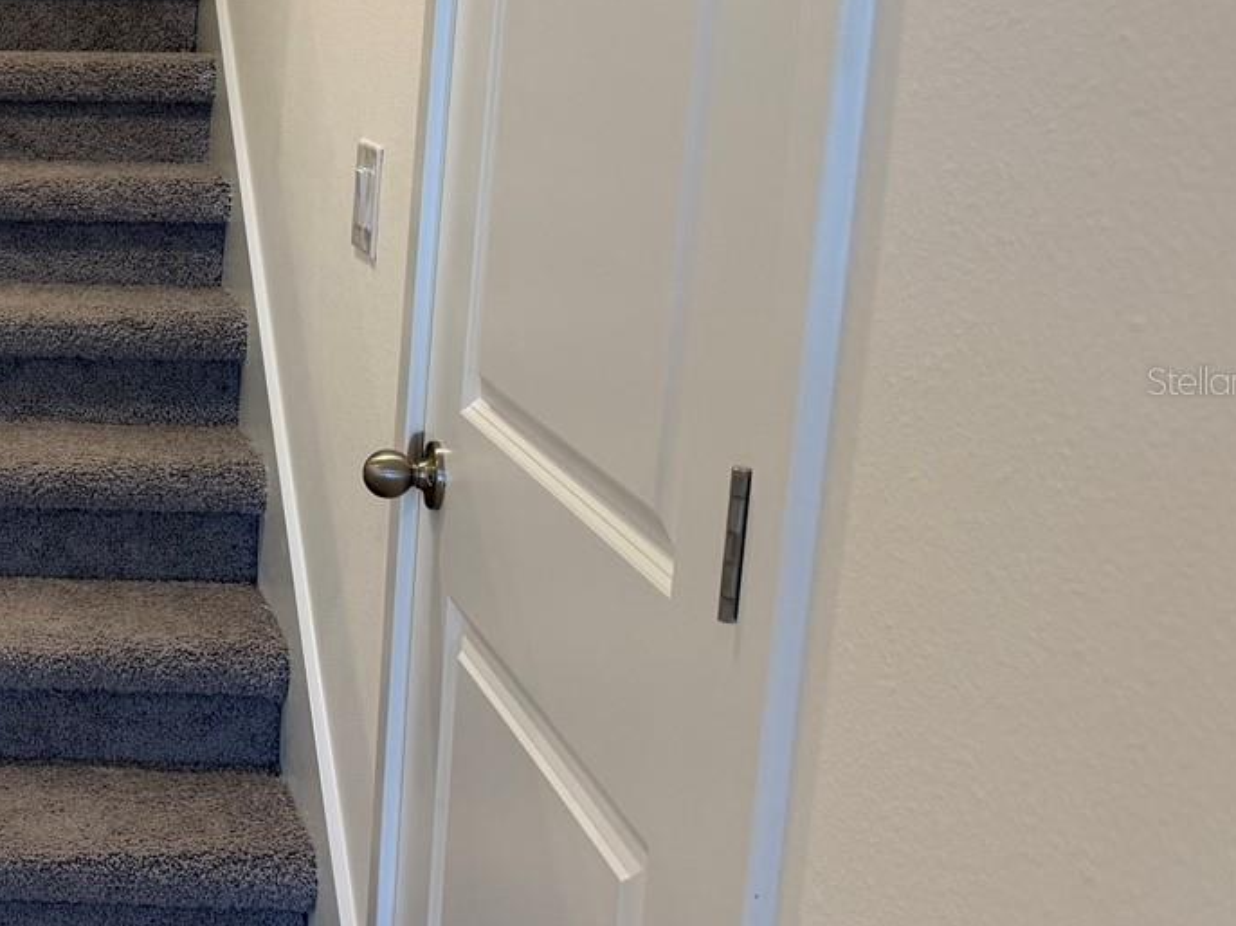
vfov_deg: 26.0
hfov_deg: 30.7
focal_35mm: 56
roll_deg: -1.4
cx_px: -124
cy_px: 380
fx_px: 1999
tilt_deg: -10.0
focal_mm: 6.76
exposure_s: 1/120
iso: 160
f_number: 1.78
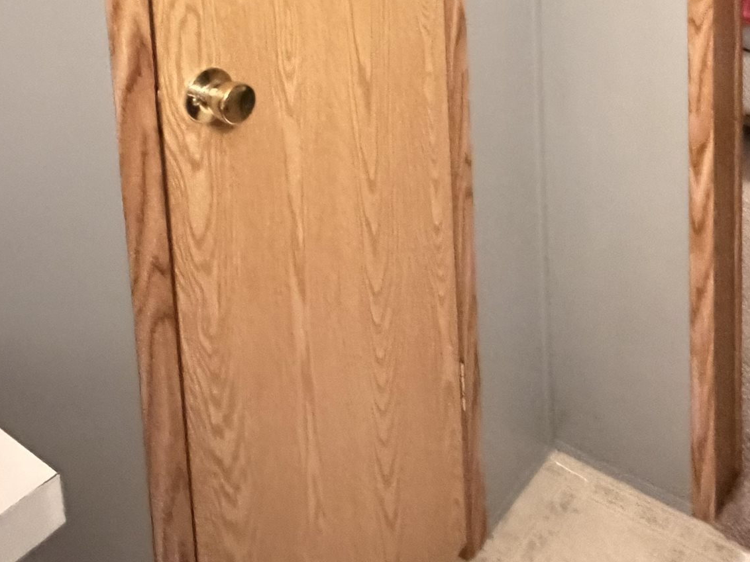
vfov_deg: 31.0
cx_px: 545
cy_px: -132
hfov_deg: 47.5
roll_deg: +2.2
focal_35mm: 38
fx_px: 823
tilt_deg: -5.1
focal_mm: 2.22
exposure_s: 1/30
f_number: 2.2
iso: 2000
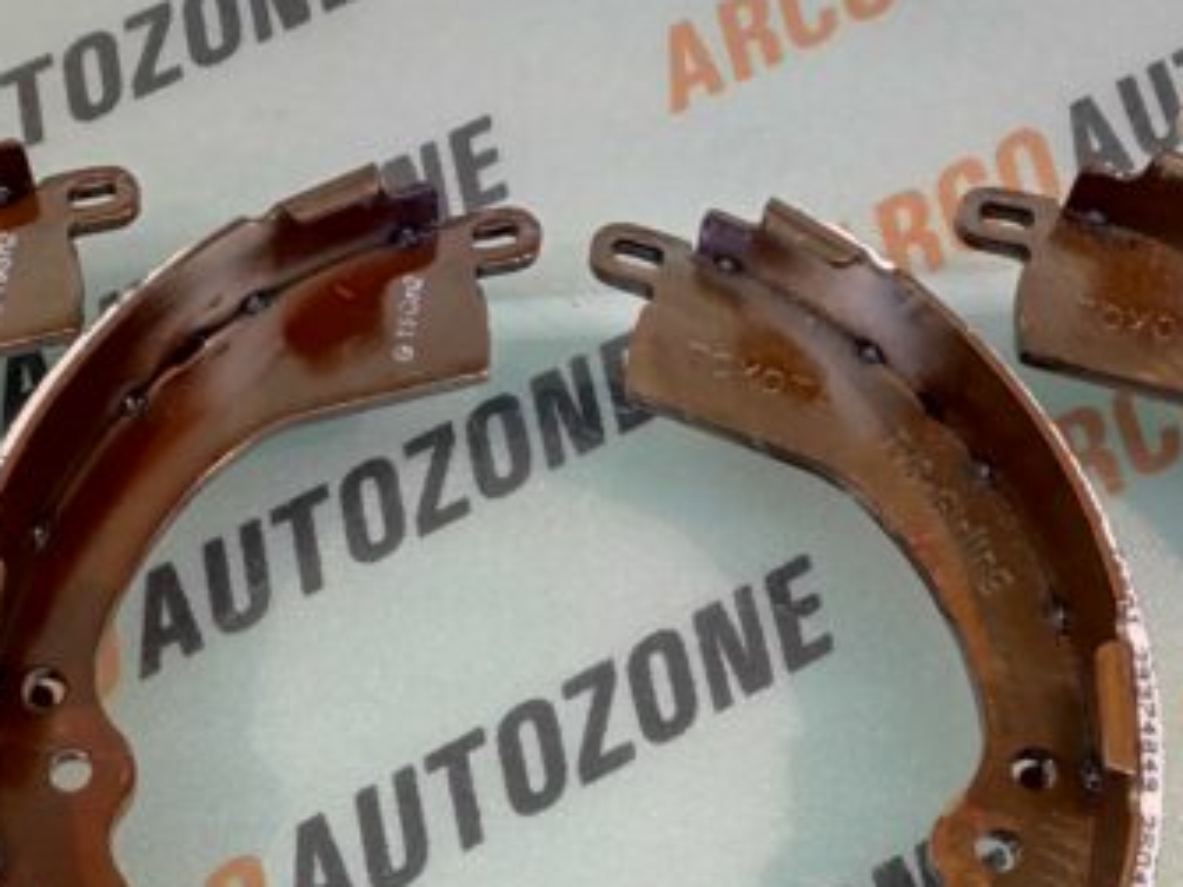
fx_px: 1332
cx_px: 431
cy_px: 928
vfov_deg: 33.1
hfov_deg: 47.4
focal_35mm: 39
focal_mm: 4.74
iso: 1482
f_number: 1.79
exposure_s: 1/33
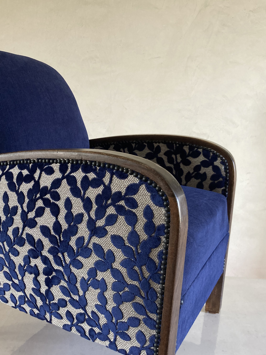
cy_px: 199
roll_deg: -2.5
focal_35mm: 38
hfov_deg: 37.4
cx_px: 97
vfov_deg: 48.9
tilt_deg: -13.1
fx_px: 389
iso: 250
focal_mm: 3.99
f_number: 1.8
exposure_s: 1/60
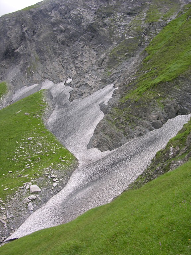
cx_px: 96
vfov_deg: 52.6
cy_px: 128
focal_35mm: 35
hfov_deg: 40.7
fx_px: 257
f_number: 3.2
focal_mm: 8.9
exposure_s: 1/47.2
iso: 50
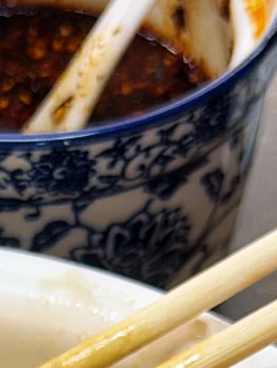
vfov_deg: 9.5
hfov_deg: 7.4
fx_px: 2078
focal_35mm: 195
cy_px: 744
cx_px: -194
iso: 100
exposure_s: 1/76
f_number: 1.78
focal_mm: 6.76
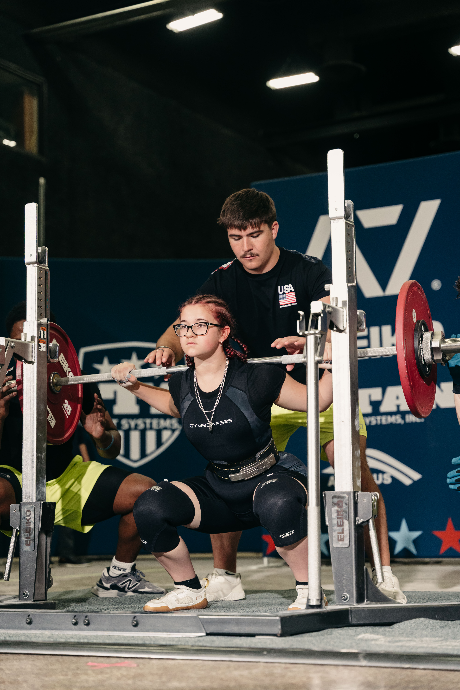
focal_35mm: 70
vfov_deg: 28.8
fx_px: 1342
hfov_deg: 19.5
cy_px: 345
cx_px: 230
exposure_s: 1/500
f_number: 2.8
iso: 2000
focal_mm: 70
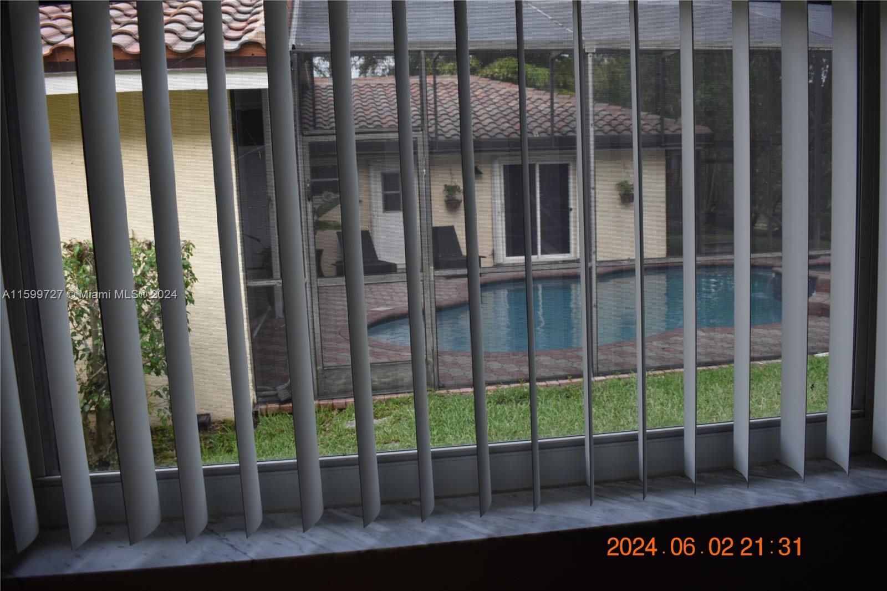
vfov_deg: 43.6
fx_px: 739
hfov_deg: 61.9
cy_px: 296
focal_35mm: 30
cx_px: 444
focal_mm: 20
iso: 400
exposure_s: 1/60
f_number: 5.6
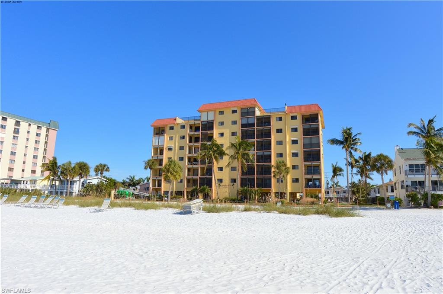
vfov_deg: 56.0
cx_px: 222
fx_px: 277
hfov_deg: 77.4
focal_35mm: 22
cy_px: 147
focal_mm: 15
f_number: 13
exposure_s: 1/200
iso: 200
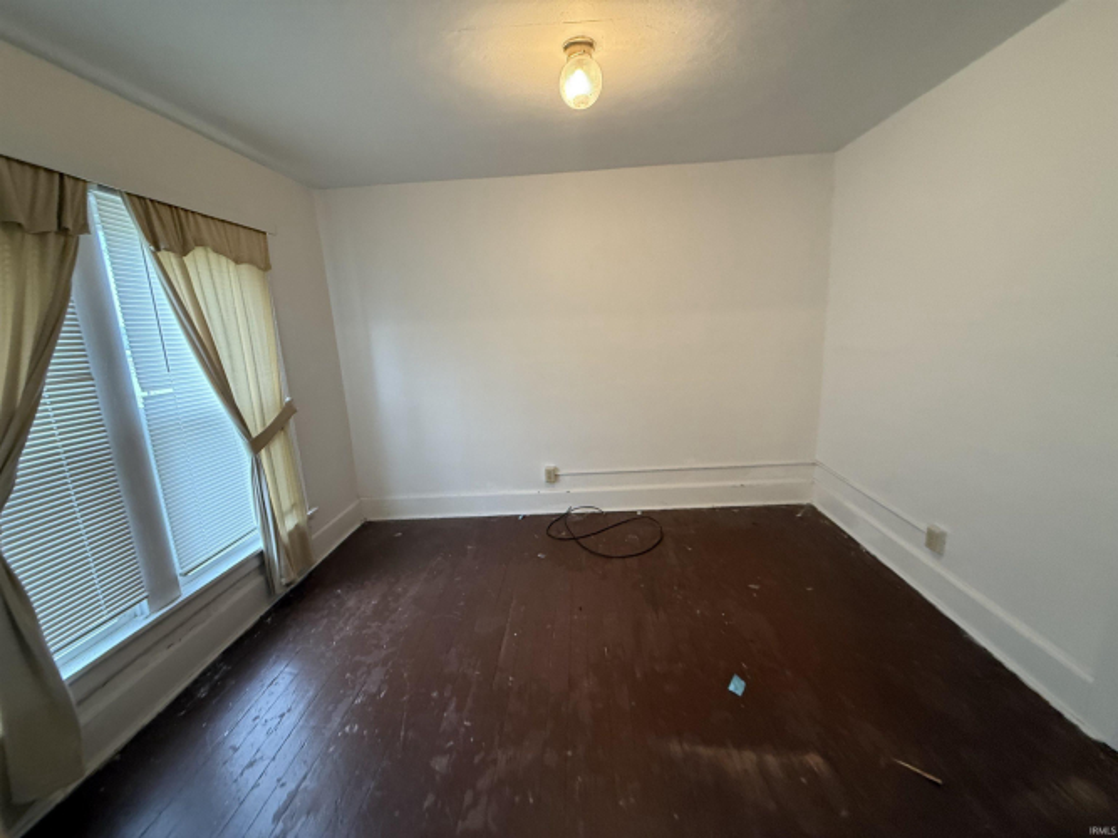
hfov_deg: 102.1
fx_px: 452
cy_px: 419
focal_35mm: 14
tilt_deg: -16.6
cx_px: 559
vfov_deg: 85.7
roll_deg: +0.1
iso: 320
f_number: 2.2
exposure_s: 1/60
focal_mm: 2.22
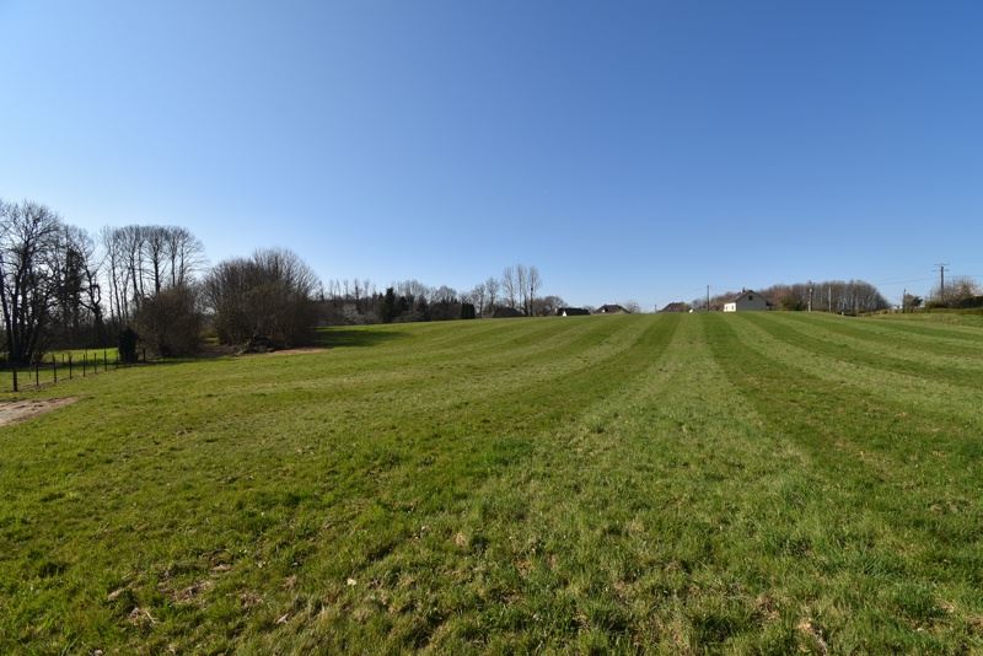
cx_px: 492
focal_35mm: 15
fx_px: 410
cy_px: 328
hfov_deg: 100.4
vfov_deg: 77.4
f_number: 10
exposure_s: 1/400
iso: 200
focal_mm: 10
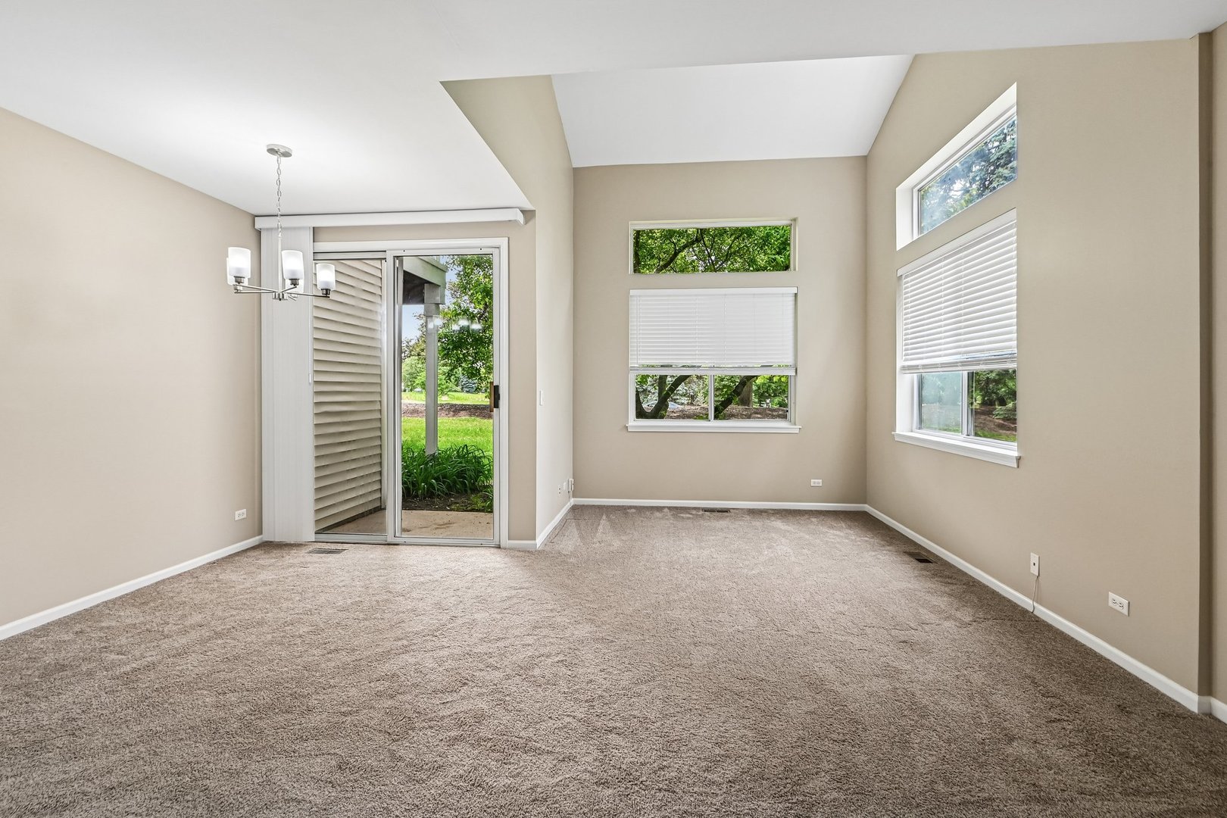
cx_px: 614
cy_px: 409
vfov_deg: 73.7
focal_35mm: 16
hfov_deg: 96.7
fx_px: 545
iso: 400
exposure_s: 1/13
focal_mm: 16
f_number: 13
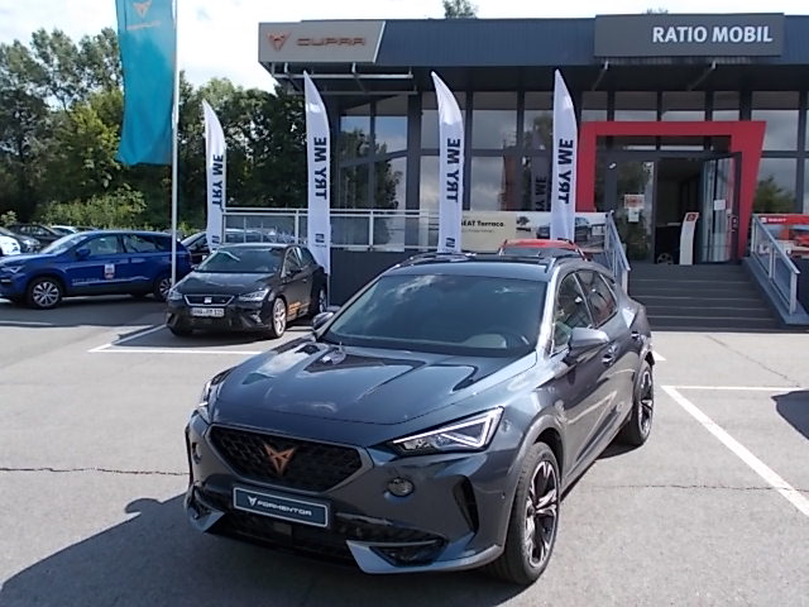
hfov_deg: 54.0
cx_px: 404
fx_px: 795
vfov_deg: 41.8
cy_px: 304
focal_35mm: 34
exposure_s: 1/500
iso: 80
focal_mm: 6
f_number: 3.6
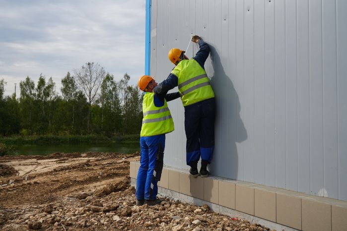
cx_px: 174
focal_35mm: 34
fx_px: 328
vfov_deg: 38.9
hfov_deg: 55.8
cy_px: 116
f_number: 6.3
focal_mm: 34
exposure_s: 1/5000
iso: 1250
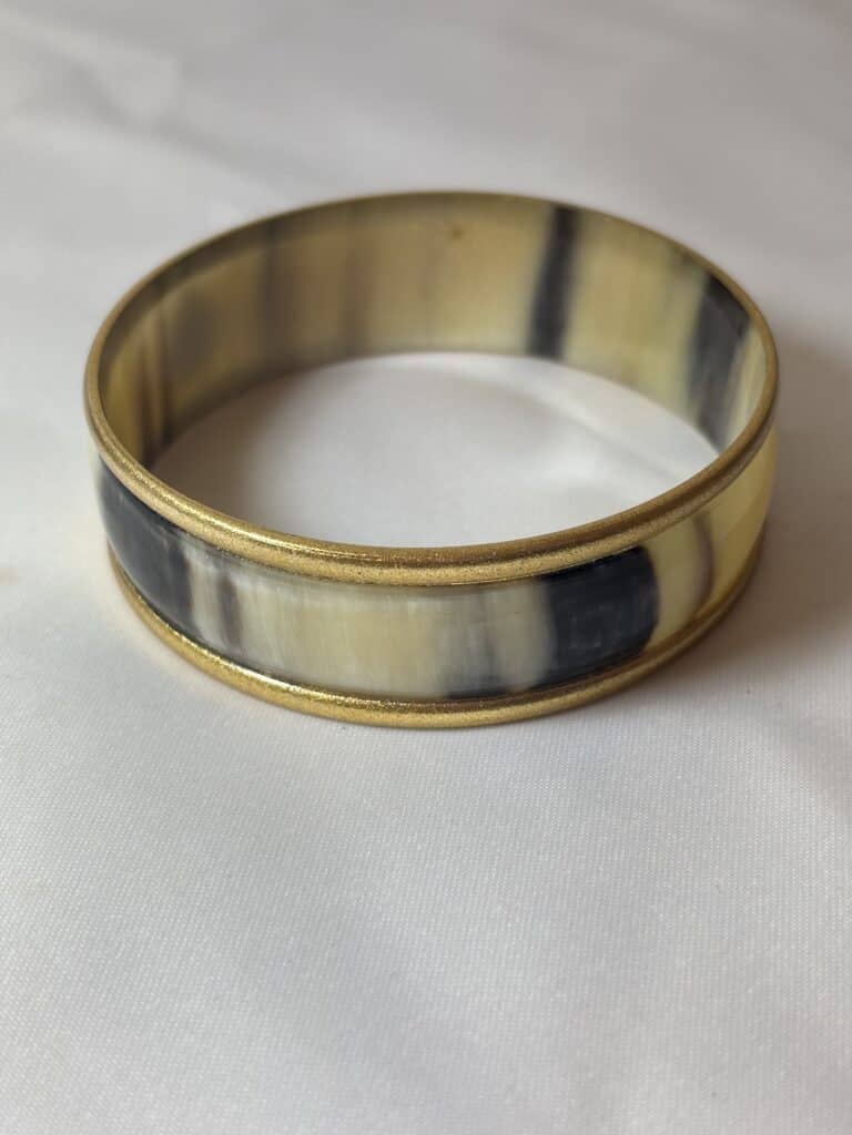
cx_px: 426
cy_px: 568
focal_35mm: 52
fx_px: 1706
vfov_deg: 36.8
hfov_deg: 28.0
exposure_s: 1/270
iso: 32
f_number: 1.6
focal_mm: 5.96
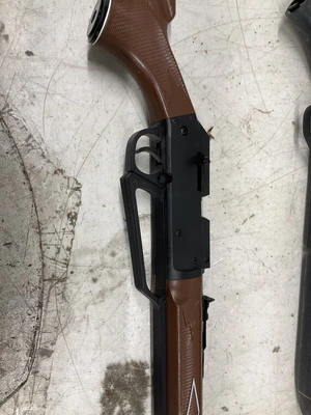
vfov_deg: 61.7
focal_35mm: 29
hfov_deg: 48.2
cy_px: 208
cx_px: 156
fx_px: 347
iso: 40
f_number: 1.8
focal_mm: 3
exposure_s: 1/120
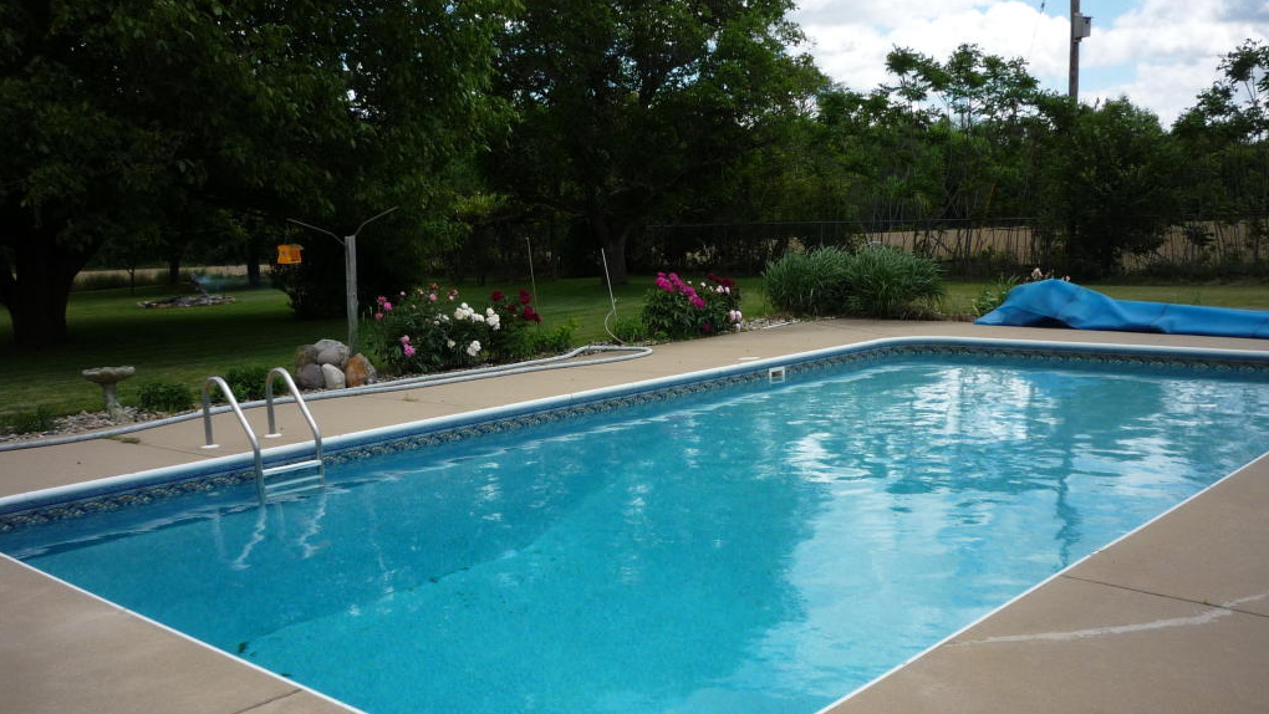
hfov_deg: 56.6
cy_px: 434
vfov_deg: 33.6
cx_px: 633
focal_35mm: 35
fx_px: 1178
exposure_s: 1/400
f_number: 4.5
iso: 100
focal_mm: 5.2
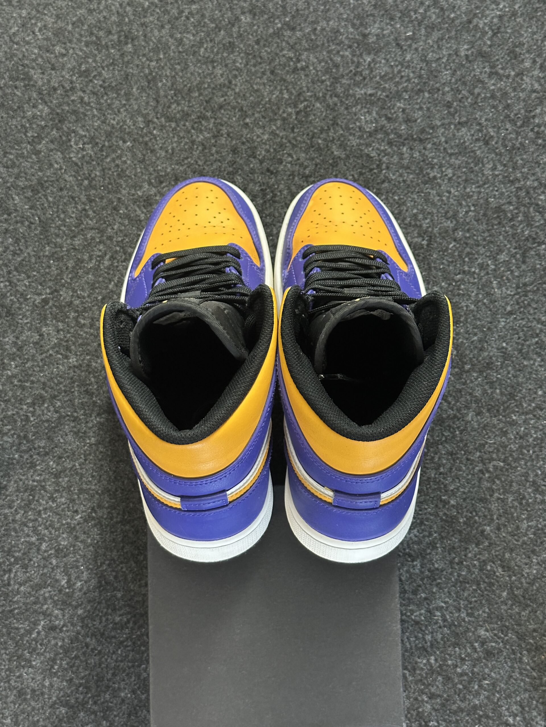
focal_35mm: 48
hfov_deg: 30.3
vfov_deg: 39.7
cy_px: 364
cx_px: 273
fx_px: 1009
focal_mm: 6.86
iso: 500
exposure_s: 1/33
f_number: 1.78
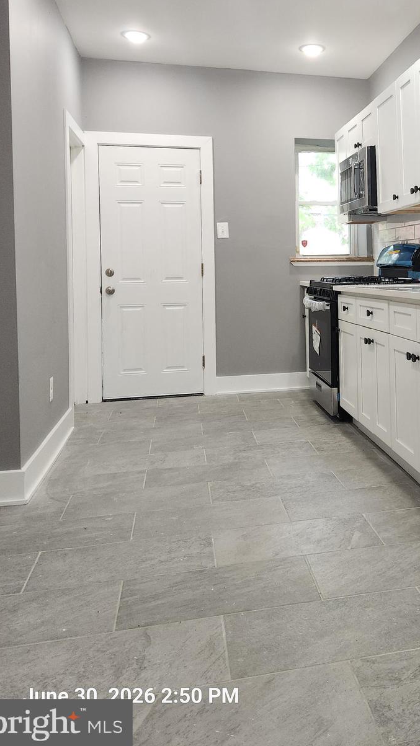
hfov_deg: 35.5
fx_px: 633
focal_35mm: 32
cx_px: 335
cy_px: 273
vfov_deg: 60.1
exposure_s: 1/60
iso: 64
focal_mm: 5.4
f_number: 1.8
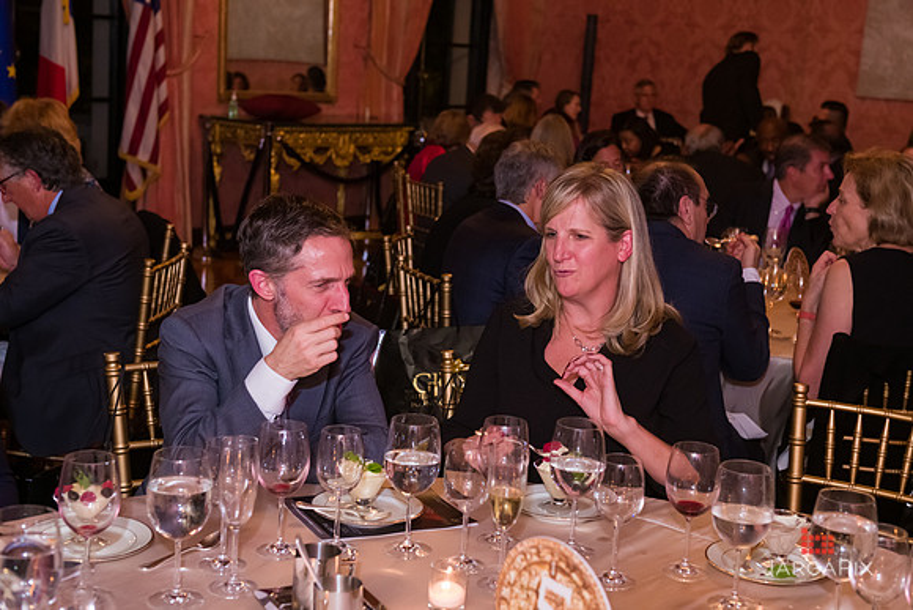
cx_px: 456
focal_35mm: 55
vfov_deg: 24.6
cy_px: 305
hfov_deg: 36.2
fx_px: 1395
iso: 3200
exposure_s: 1/80
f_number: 5
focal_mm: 55
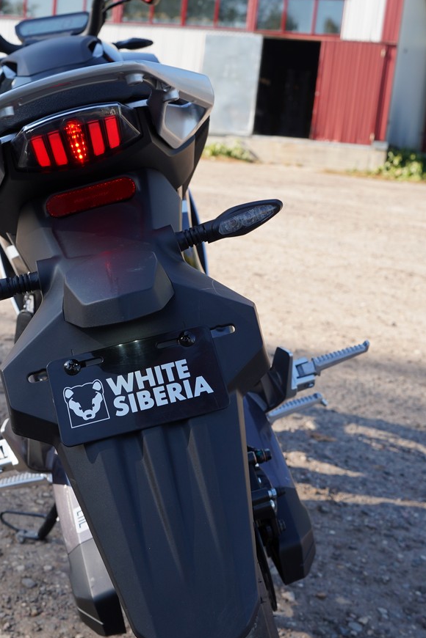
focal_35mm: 54
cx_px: 148
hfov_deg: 25.0
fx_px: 958
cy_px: 309
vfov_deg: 36.9
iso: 160
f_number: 7.1
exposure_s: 1/160
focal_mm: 29
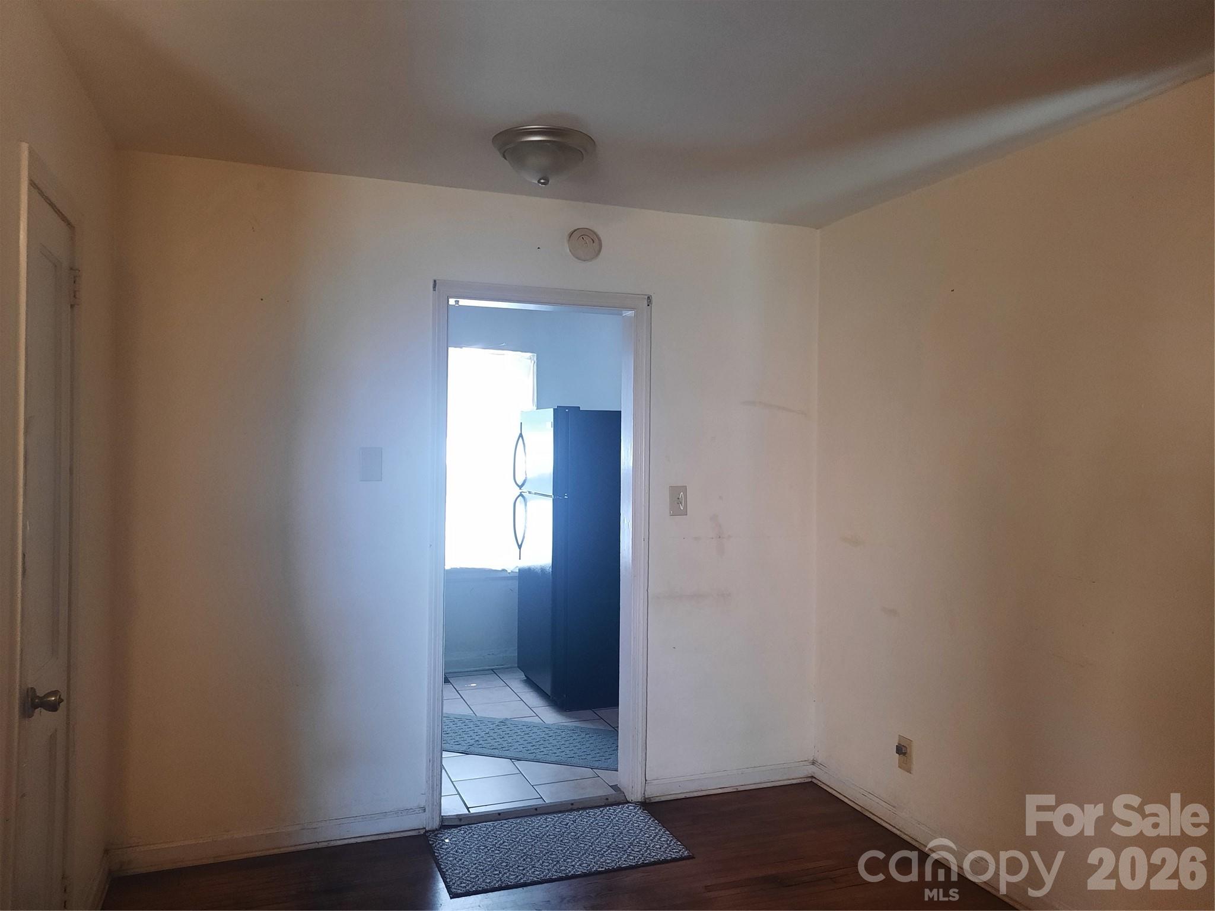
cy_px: 456
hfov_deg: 69.4
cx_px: 608
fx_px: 877
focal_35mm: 25
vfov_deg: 54.9
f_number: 2
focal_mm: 4.6
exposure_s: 1/60
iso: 320
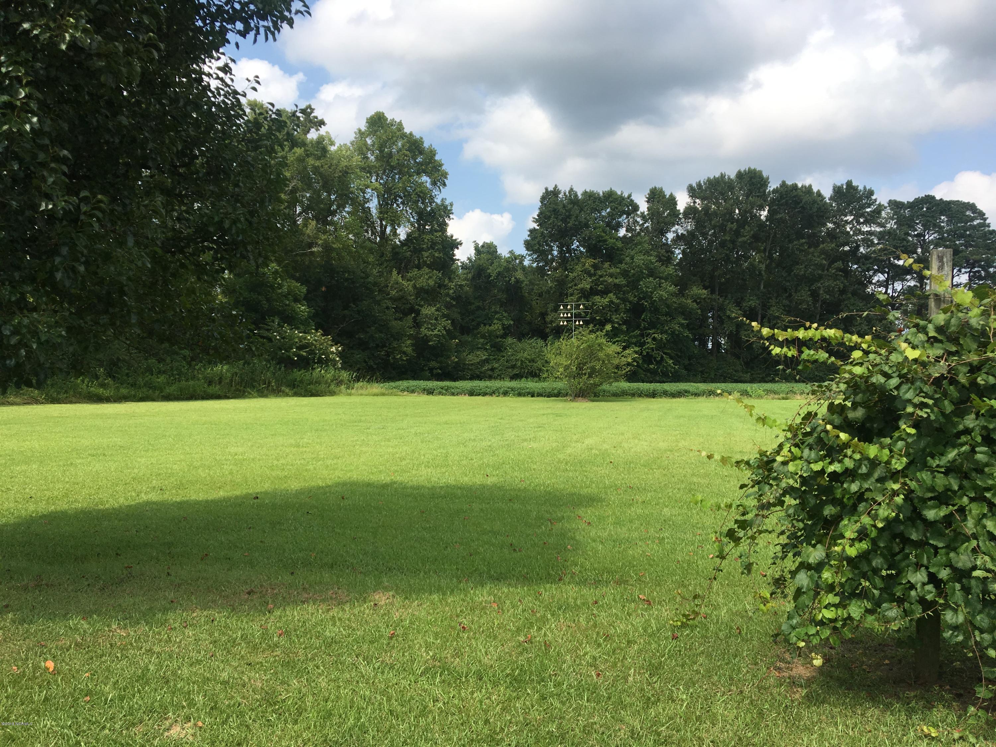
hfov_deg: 61.7
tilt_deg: +1.3
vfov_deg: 48.2
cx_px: 498
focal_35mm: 29
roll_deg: -0.5
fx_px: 834
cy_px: 374
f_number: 2.2
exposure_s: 1/1538
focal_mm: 4.15
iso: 25
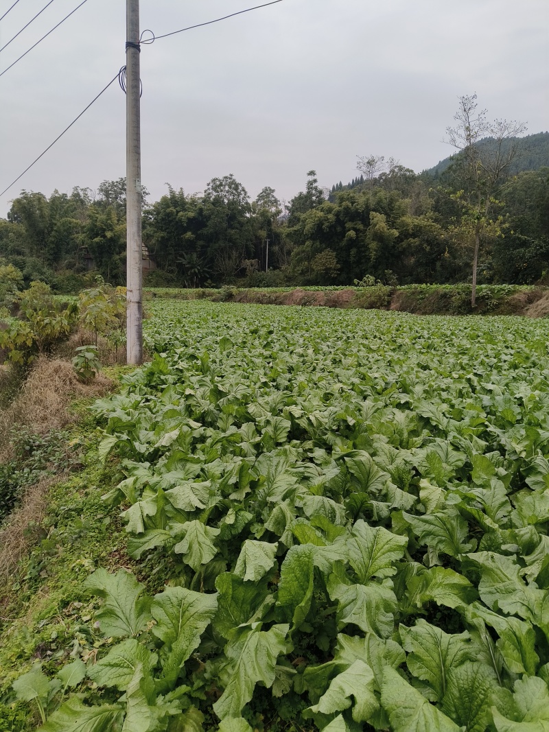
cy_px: 366
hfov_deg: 58.9
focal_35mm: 23
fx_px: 486
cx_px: 274
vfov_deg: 73.9
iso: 100
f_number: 1.88
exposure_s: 1/329
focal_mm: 5.56
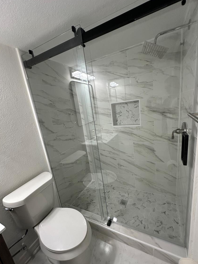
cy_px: 135
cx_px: 104
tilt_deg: -14.4
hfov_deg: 81.7
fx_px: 114
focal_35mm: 15
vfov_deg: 98.2
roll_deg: +6.4
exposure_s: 1/120
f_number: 2.2
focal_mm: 2.22
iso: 200
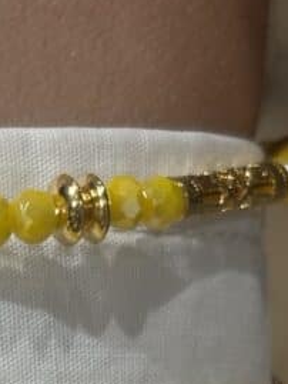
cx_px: -138
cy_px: 552
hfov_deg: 7.4
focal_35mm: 198
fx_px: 2195
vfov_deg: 9.7
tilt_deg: -45.6
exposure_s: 1/100
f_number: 1.6
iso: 25
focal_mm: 5.96
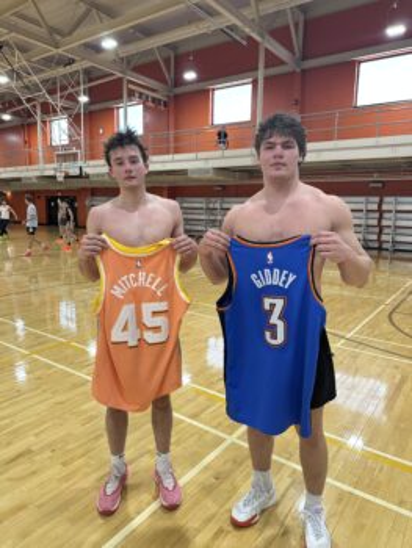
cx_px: 206
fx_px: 380
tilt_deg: -9.1
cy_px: 274
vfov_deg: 71.6
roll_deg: -1.8
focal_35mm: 24
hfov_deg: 56.9
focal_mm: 6.86
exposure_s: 1/120
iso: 200
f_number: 1.78
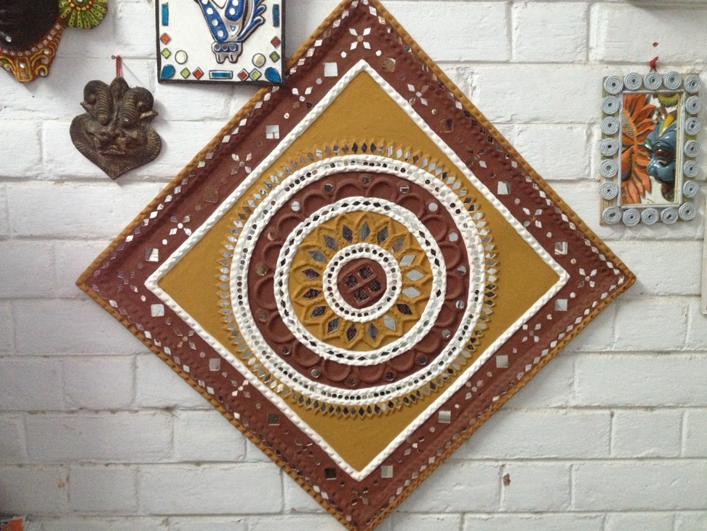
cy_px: 264
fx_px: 735
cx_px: 359
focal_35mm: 36
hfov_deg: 51.4
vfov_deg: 39.7
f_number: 2.4
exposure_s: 1/17
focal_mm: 4.28
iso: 400
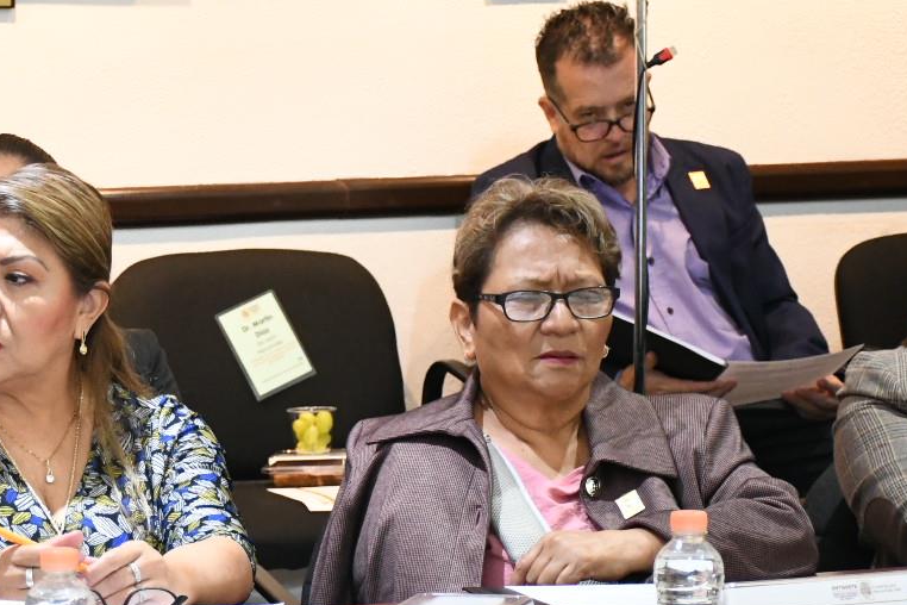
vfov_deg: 9.0
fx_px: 3854
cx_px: 0
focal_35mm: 153
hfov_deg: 13.2
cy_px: 386
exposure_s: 1/100
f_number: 4.5
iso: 4000
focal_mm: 48
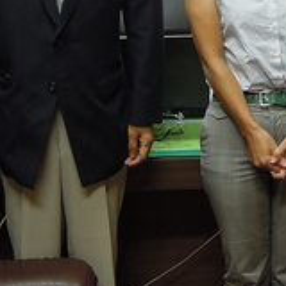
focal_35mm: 90
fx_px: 841
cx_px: 206
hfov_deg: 19.2
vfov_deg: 18.9
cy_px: 23
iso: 160
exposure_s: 1/30
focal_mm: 4.3
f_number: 2.8
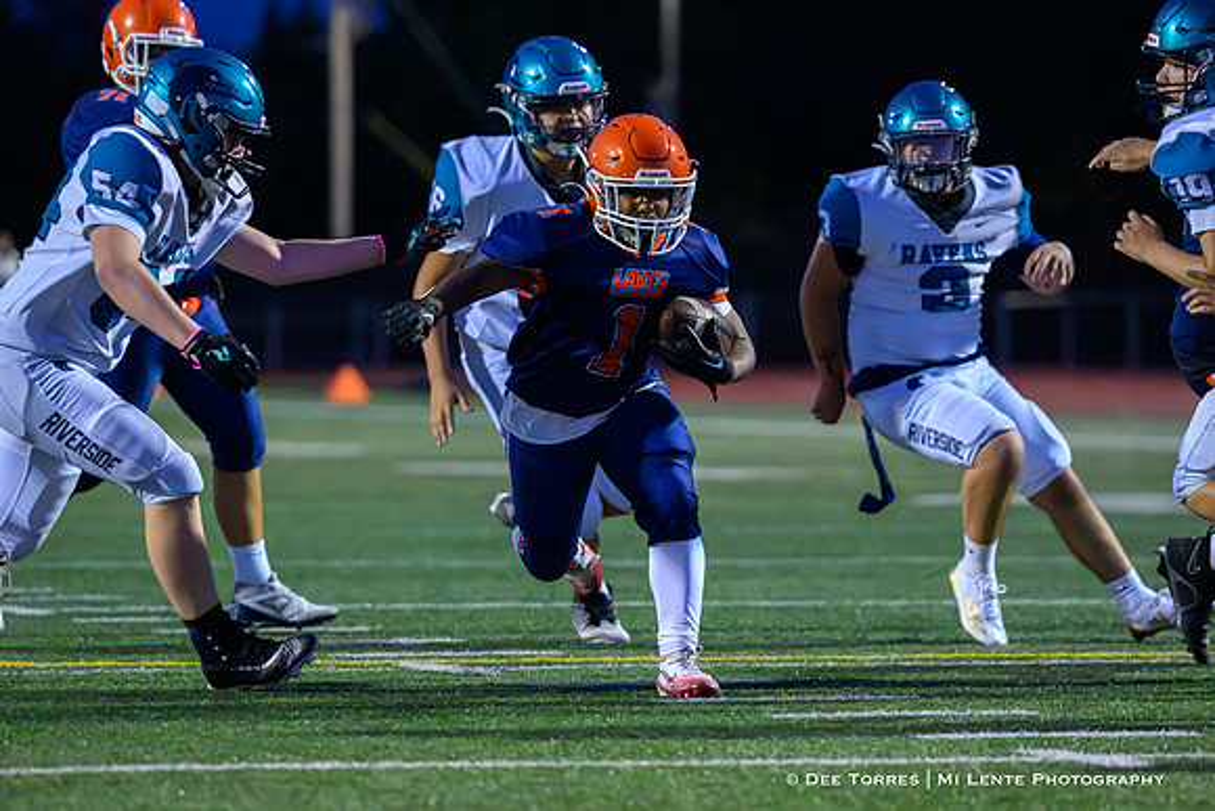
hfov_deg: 8.0
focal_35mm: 257
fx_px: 8676
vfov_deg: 5.3
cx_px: 584
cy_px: 444
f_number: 2.8
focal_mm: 165
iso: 20000
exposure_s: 1/1250
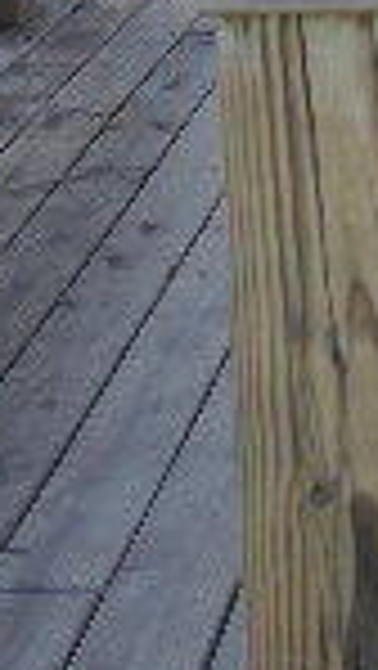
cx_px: 734
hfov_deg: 8.8
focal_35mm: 131
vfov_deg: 15.0
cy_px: -382
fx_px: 2330
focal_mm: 6
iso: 80
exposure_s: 1/320
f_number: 2
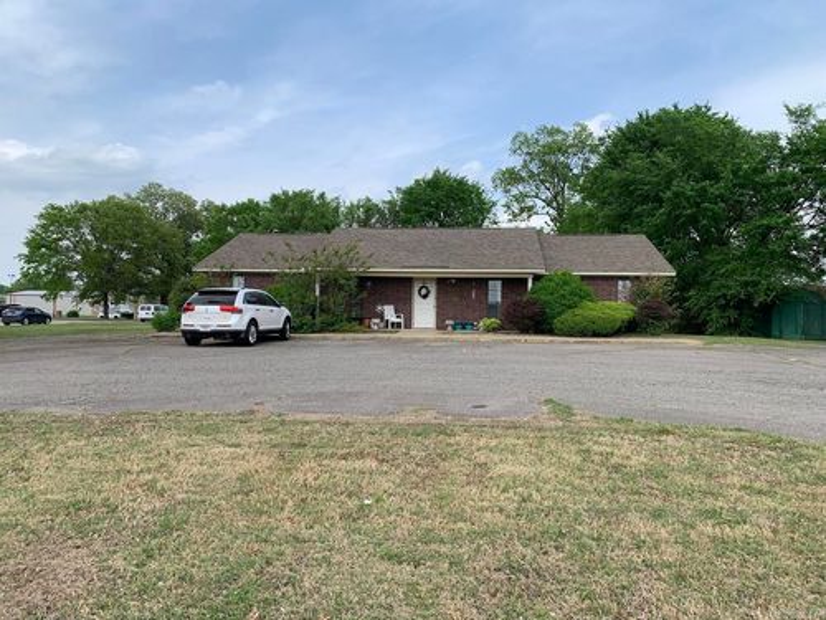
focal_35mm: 26
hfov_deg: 67.3
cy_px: 310
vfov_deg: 53.1
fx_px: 620
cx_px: 413
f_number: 1.8
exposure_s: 1/1880
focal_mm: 4.25
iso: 25
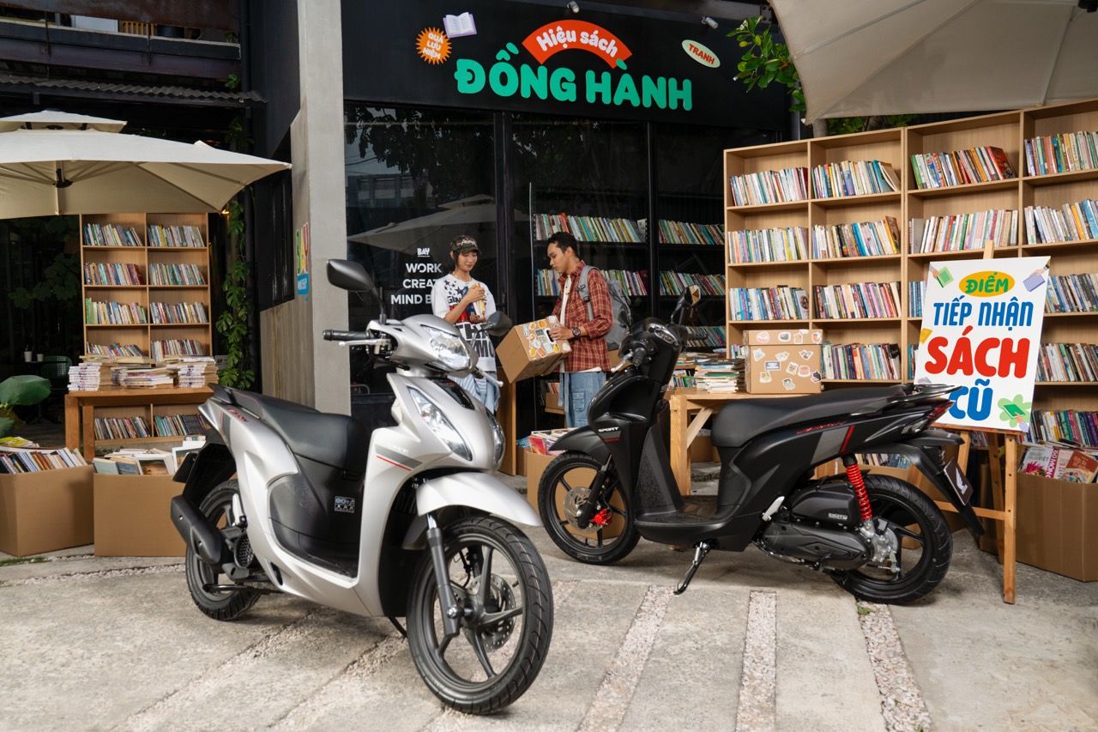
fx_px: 915
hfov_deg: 61.9
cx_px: 549
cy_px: 366
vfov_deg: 43.6
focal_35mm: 30
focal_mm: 30
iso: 500
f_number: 8
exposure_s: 1/125
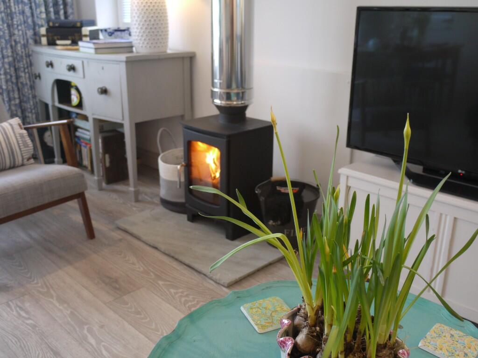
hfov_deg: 51.4
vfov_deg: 39.7
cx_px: 239
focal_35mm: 36
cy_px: 179
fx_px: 497
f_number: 3.9
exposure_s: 1/30
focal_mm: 18
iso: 250
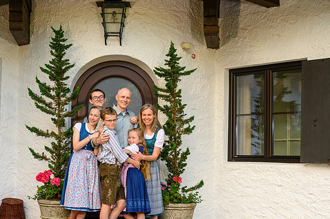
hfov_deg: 35.0
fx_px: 522
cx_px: 135
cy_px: 131
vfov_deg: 23.7
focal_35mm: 57
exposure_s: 1/160
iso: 400
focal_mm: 47
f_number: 7.1
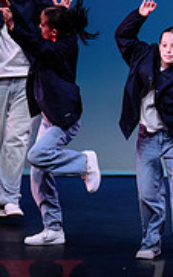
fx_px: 3027
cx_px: 331
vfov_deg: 5.2
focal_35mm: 401
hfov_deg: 3.3
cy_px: 100
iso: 1600
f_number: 2.8
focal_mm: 116
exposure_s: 1/640
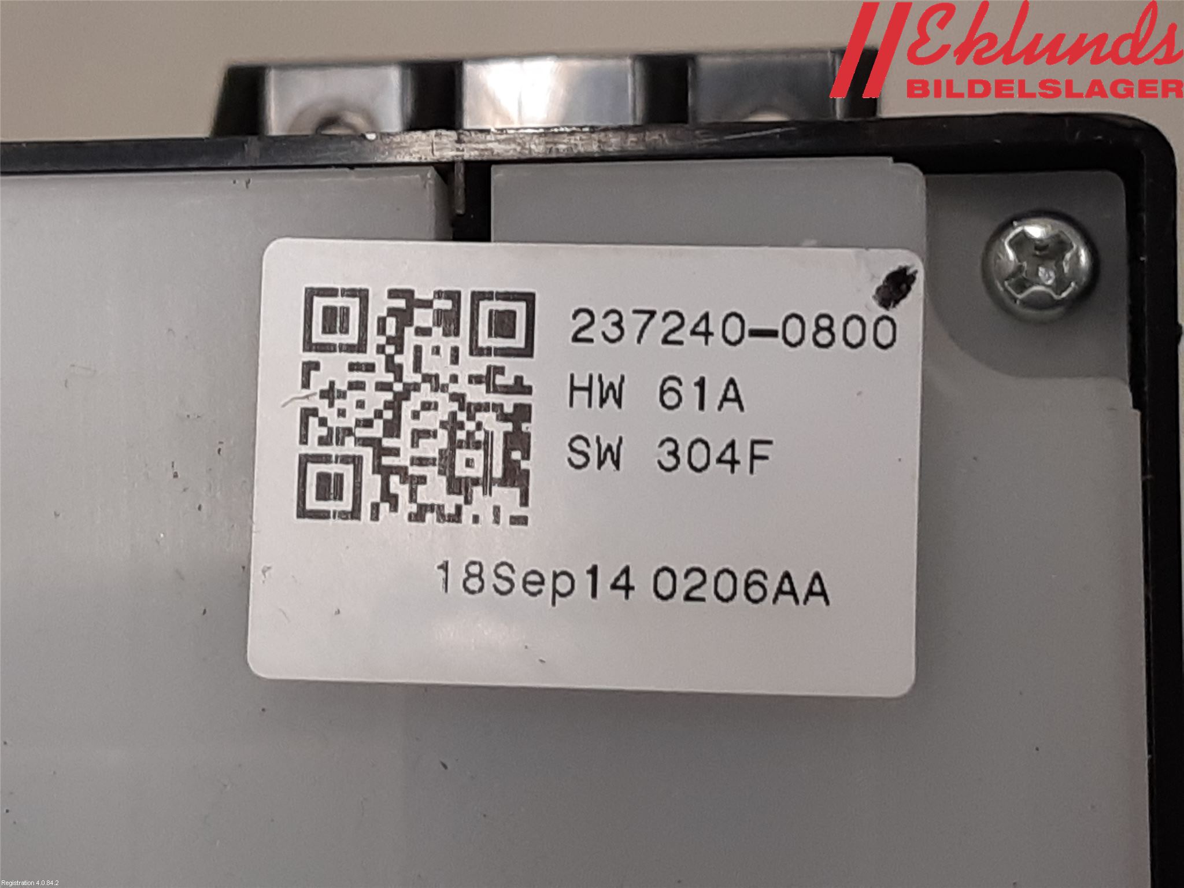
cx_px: 592
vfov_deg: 53.1
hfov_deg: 67.3
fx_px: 889
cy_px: 444
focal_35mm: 26
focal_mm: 3.93
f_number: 1.7
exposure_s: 1/50
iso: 80
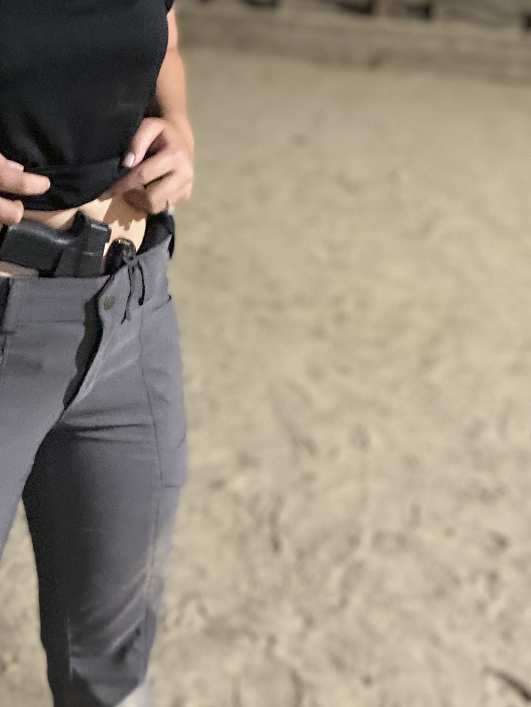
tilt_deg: -17.0
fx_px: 1309
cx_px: 102
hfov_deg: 22.6
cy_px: 228
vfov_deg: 30.0
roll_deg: -3.5
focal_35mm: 64
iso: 1000
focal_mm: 4.25
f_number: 1.8
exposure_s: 1/25
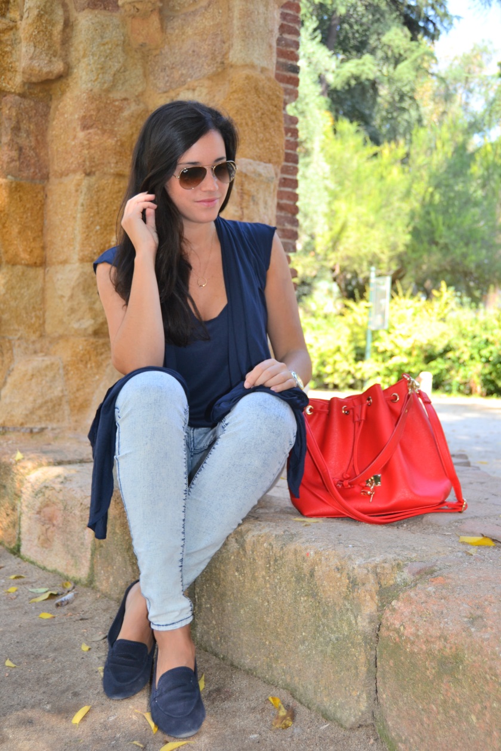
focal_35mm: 39
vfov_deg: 49.6
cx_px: 250
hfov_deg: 34.2
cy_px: 376
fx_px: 814
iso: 125
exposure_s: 1/125
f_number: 4
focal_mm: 26
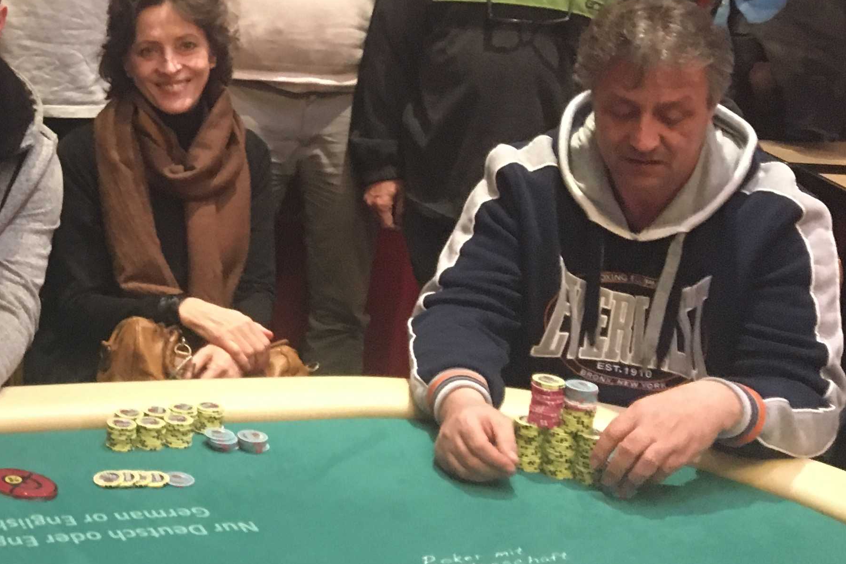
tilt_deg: -11.7
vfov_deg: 19.8
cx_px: -62
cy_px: 113
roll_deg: -1.9
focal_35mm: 68
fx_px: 1598
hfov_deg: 27.4
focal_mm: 4.15
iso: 400
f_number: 2.2
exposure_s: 1/17
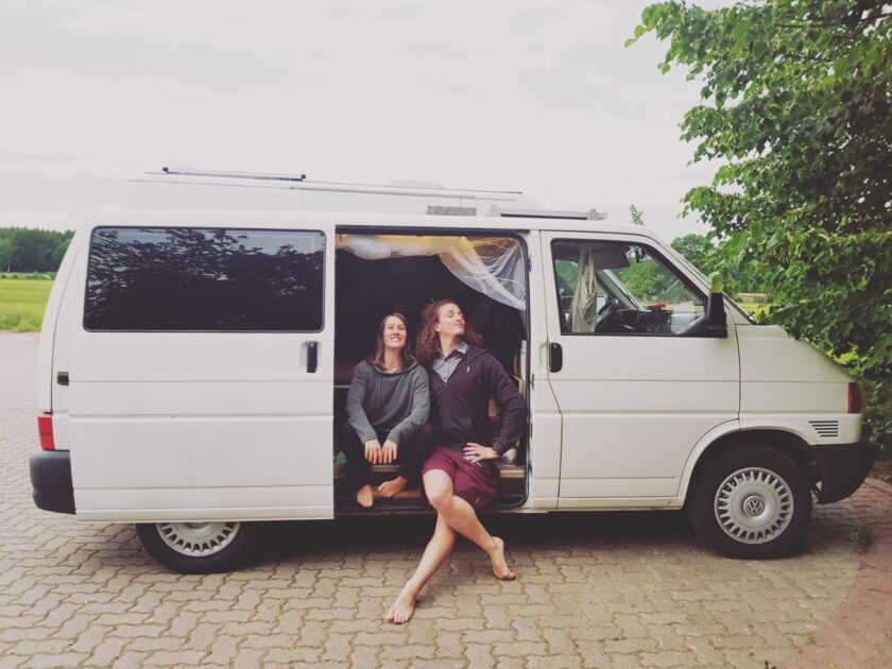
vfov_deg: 53.1
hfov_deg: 67.3
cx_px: 446
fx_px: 670
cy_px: 334
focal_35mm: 26
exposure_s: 1/50
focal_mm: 4.2
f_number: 1.7
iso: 100
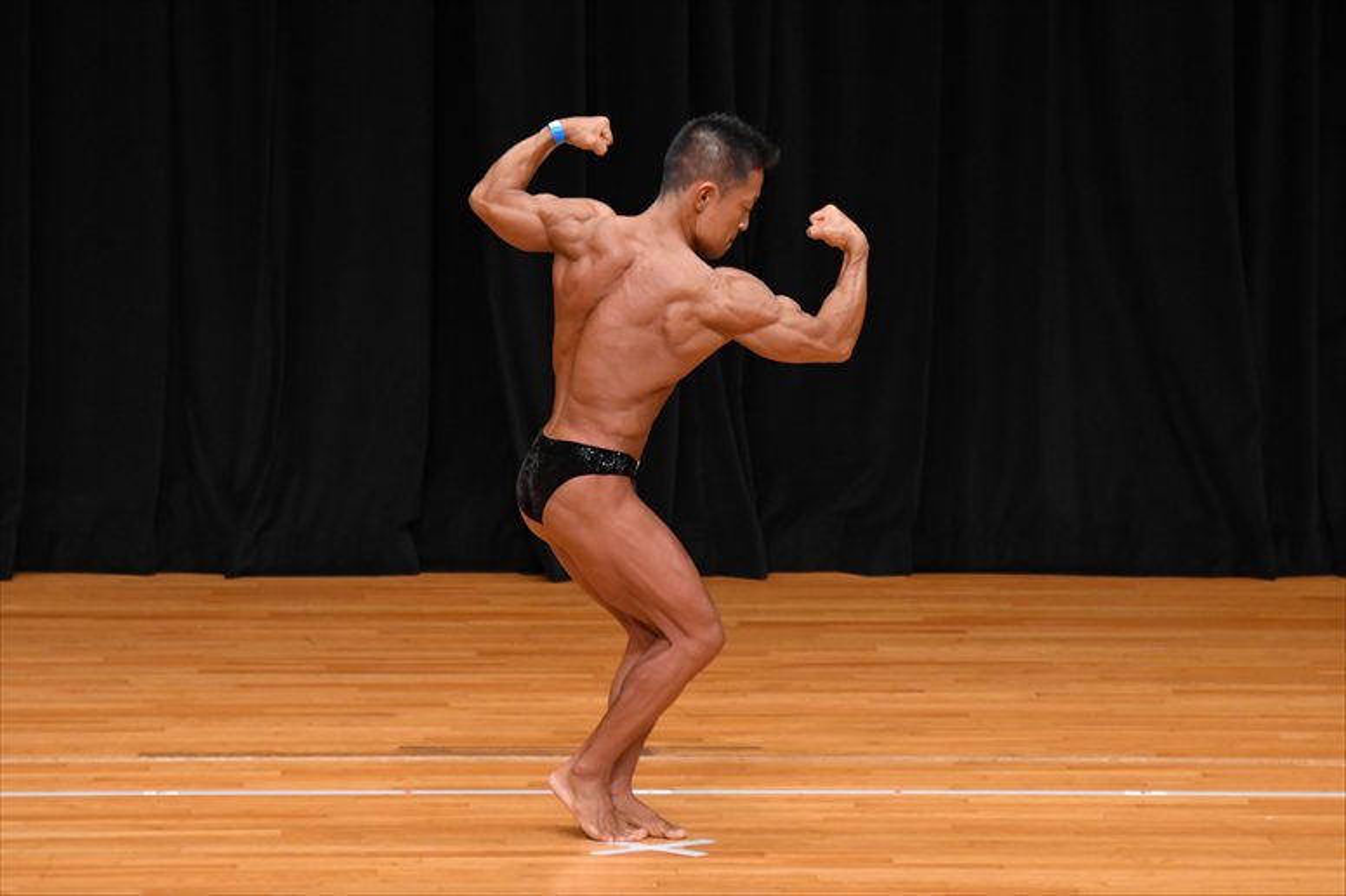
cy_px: 448
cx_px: 673
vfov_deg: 4.4
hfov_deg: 6.5
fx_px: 11772
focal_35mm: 315
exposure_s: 1/400
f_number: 5.6
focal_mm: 210
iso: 3200
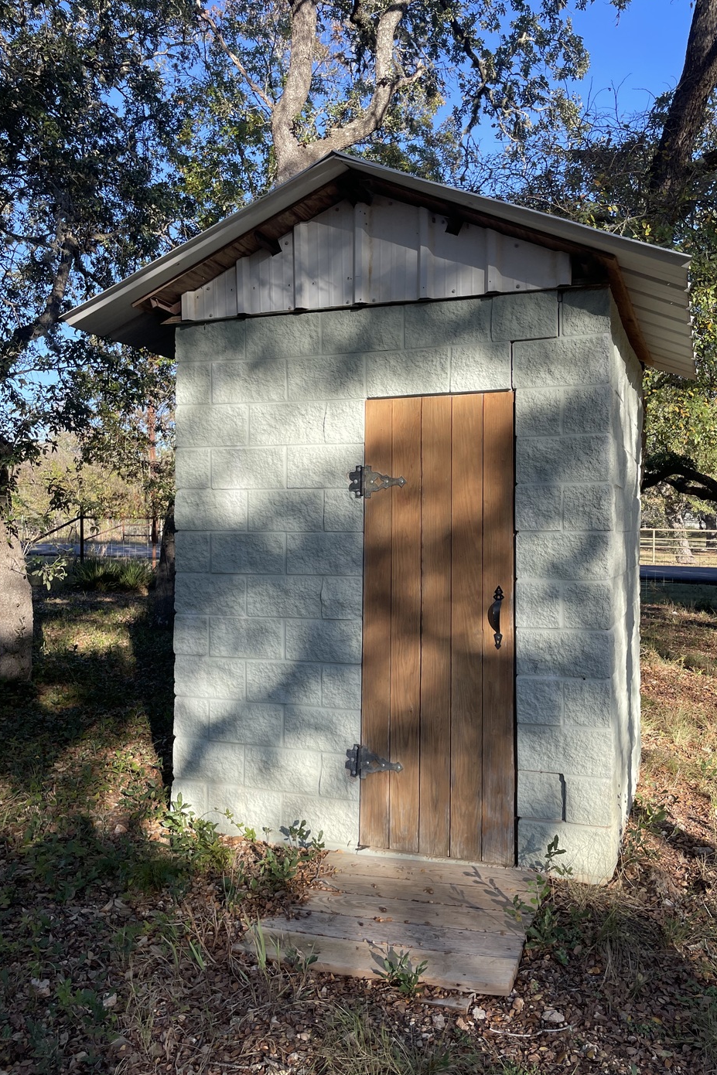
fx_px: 837
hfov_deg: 46.3
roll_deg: -0.3
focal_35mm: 28
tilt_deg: -1.5
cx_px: 408
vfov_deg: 65.5
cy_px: 550
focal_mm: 4.2
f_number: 1.6
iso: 32
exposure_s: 1/744
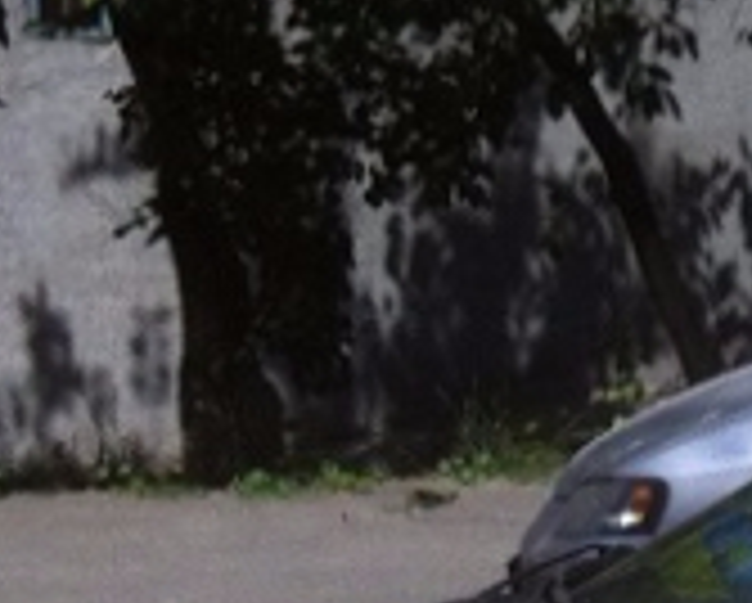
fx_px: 4546
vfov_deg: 7.5
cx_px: 1635
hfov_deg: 8.8
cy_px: 808
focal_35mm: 204
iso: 80
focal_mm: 3.85
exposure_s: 1/2011
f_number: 2.8
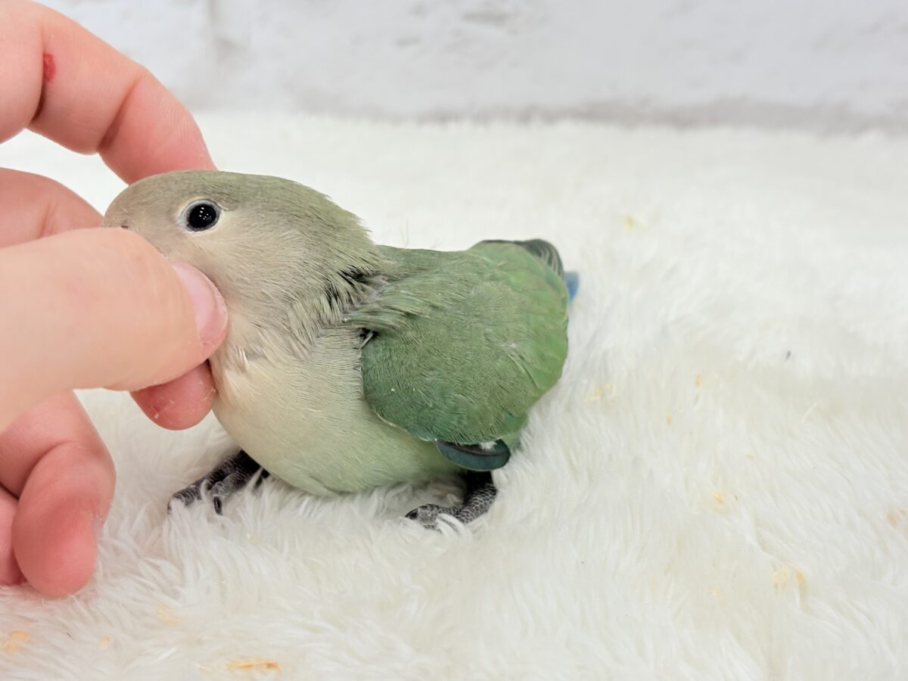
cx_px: 454
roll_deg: +0.4
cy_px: 340
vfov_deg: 28.0
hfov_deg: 36.8
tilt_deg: -24.4
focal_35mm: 52
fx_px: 1364
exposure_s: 1/100
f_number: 1.6
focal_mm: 5.96
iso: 64
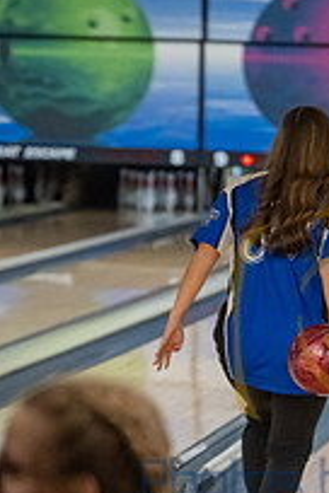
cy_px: 358
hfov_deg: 6.7
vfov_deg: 10.1
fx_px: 2783
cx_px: 360
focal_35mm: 203
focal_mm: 92
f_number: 2.8
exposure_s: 1/1000
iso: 4000
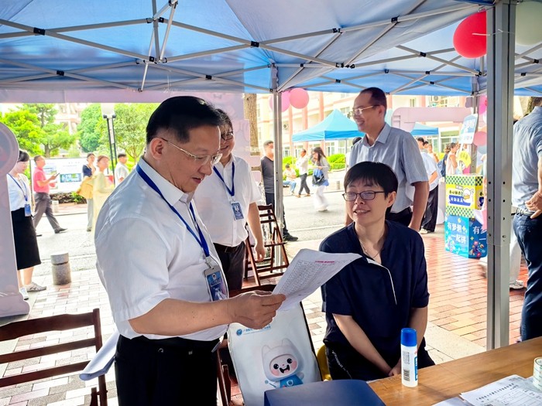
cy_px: 203
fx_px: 423
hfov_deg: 65.3
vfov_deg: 51.4
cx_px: 271
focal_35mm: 27
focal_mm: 6.98
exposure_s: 1/33.3
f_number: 4
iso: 400
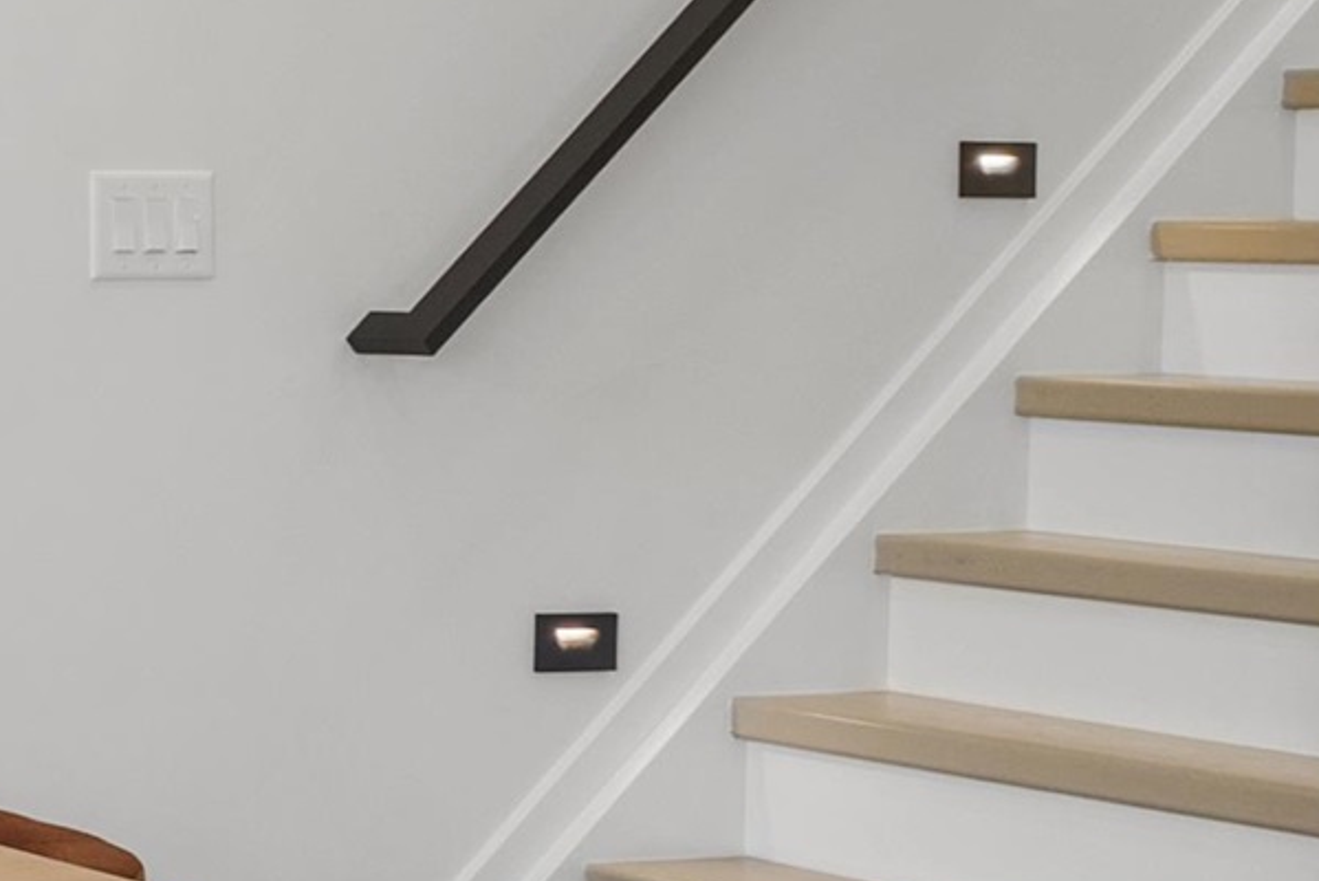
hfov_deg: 15.3
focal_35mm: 82
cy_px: 67
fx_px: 3006
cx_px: -1762
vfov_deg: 16.4
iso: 250
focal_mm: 16
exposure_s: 1/6
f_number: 9
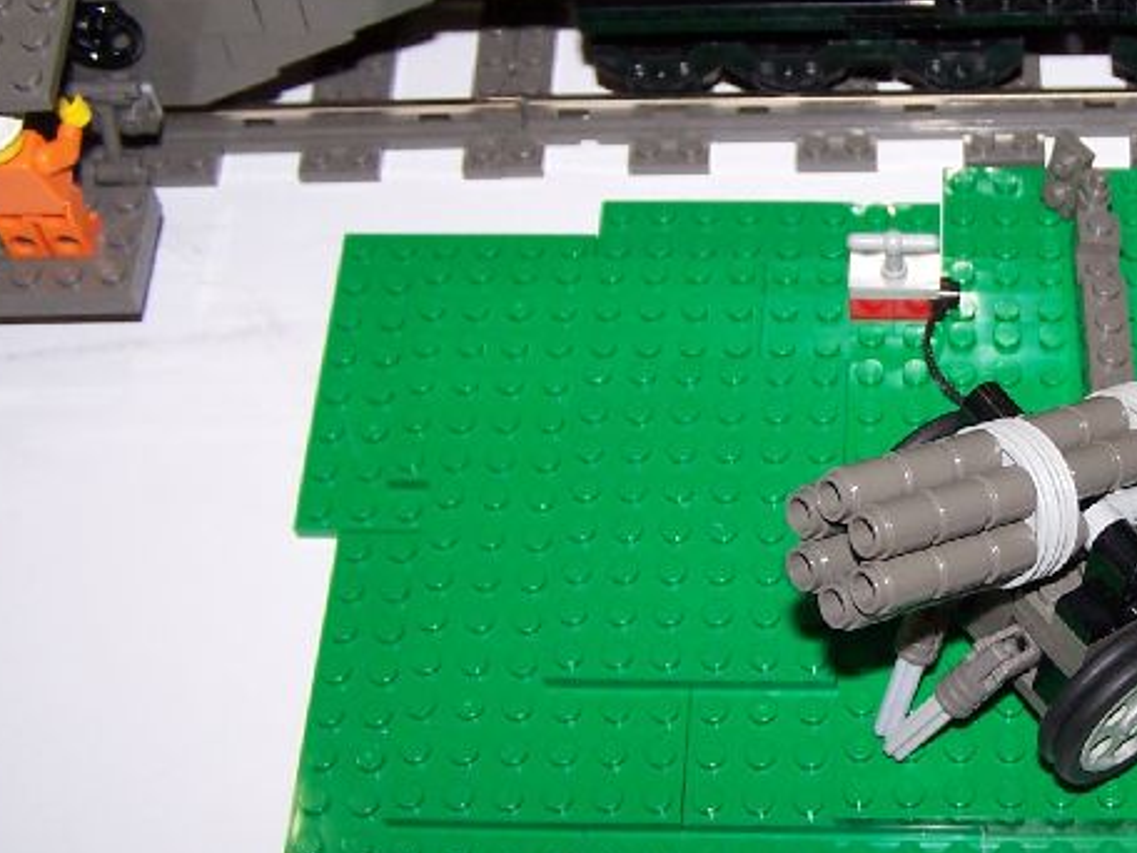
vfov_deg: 20.4
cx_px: 1040
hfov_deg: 26.1
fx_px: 2365
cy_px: 374
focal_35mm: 72
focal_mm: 6.3
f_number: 2.8
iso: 80
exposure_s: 1/60
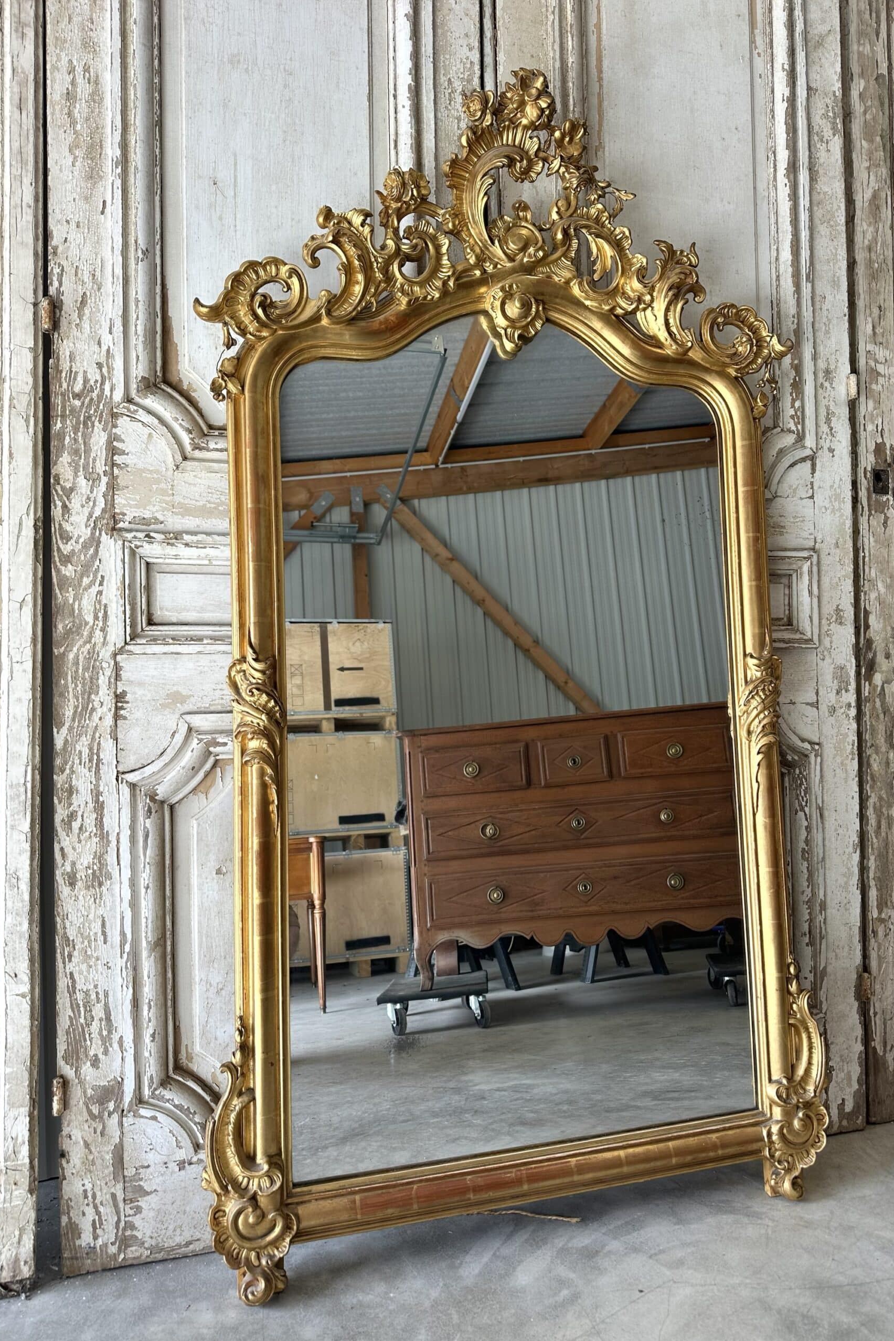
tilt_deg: -4.0
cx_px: 499
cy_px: 671
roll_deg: -1.0
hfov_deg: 51.2
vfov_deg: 71.5
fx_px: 931
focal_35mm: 25
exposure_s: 1/104
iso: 50
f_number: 1.78
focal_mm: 6.86
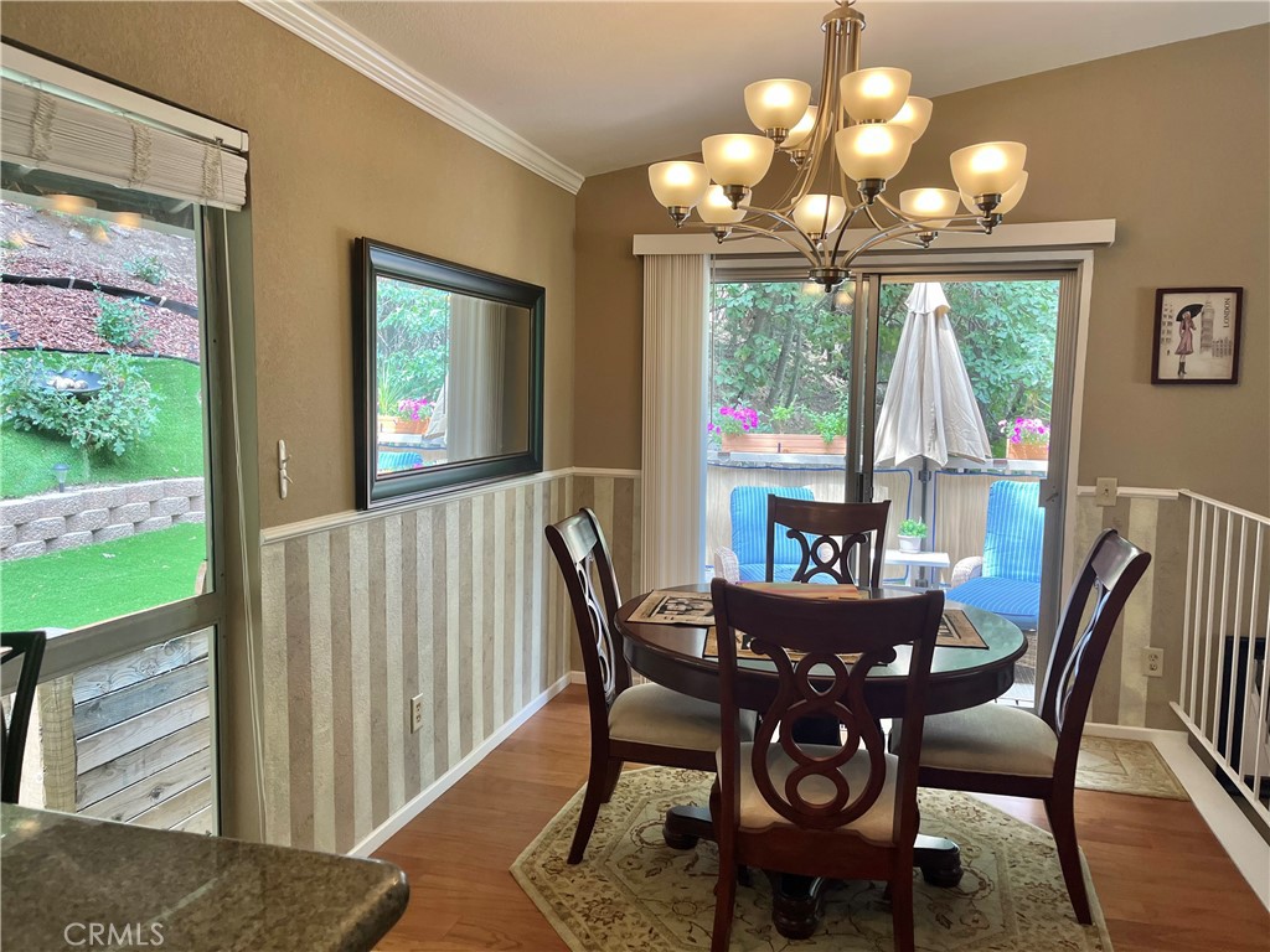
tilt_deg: -5.1
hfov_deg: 67.3
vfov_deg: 53.1
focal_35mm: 26
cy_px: 476
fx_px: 954
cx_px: 635
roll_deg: -0.1
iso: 125
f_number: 1.6
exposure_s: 1/120
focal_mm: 5.1
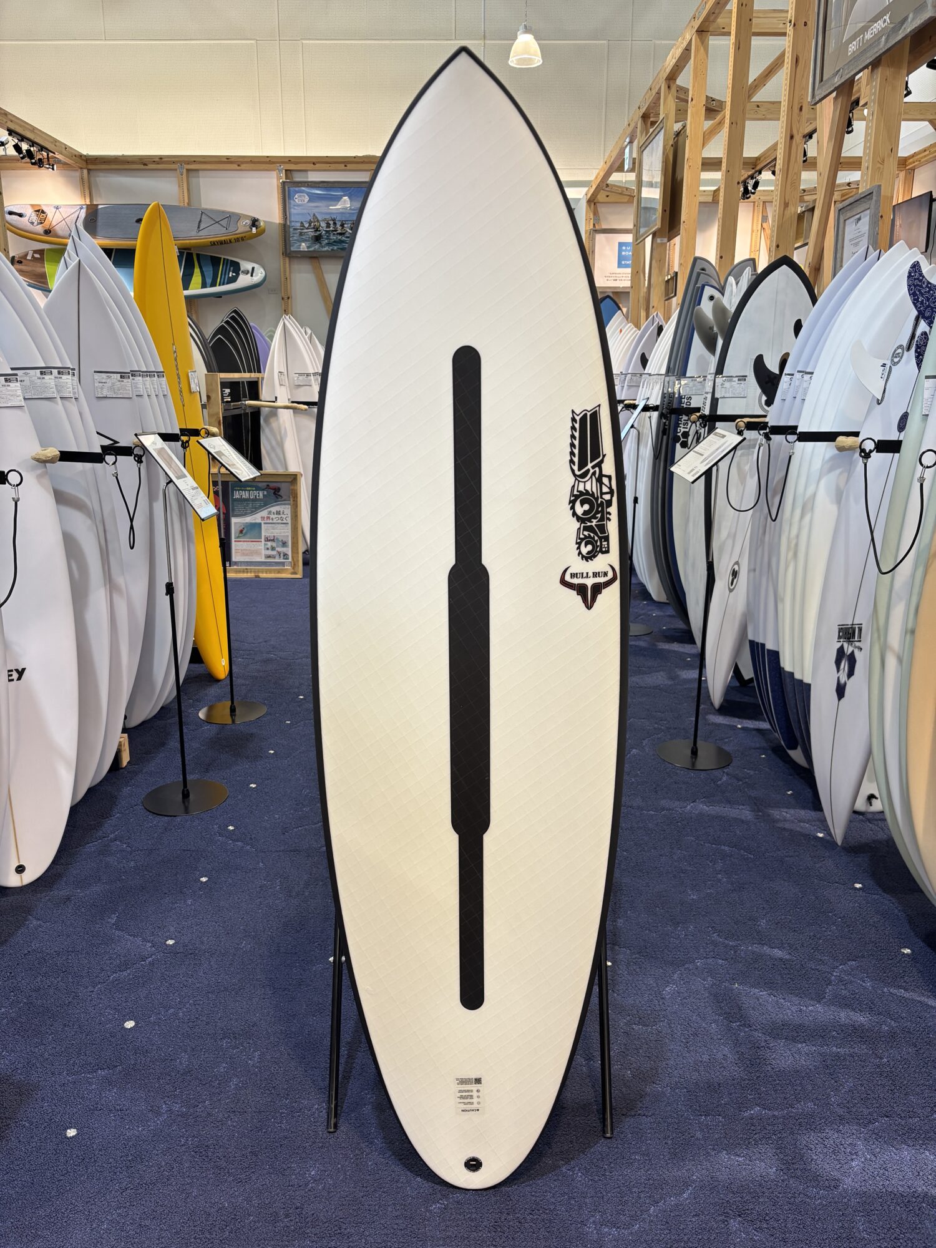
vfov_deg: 67.3
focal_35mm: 26
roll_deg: -0.6
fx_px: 937
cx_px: 468
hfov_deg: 53.1
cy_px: 624
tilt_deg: -15.4
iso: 125
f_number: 1.6
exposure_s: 1/120
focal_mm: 5.96
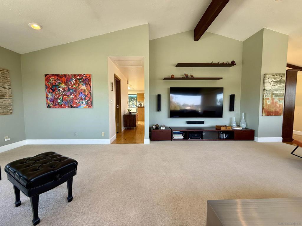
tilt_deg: -3.4
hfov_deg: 102.1
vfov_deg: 85.7
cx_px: 151
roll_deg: -0.3
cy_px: 113
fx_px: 122
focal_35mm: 14
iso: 100
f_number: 2.2
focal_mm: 2.22
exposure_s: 1/120
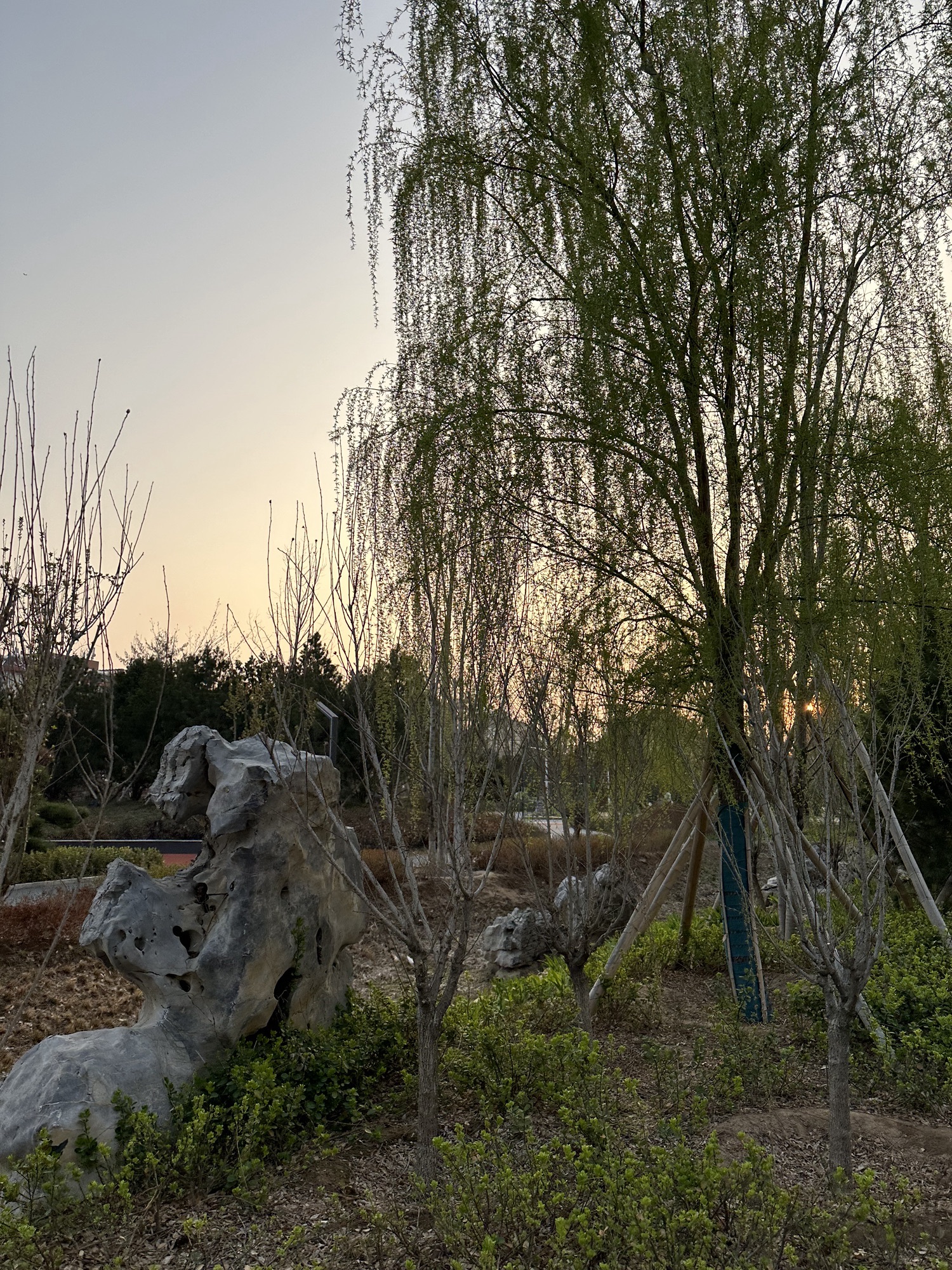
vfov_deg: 71.6
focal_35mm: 24
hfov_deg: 56.8
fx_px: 880
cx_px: 476
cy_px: 635
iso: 80
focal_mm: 6.86
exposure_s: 1/1119
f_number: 1.78
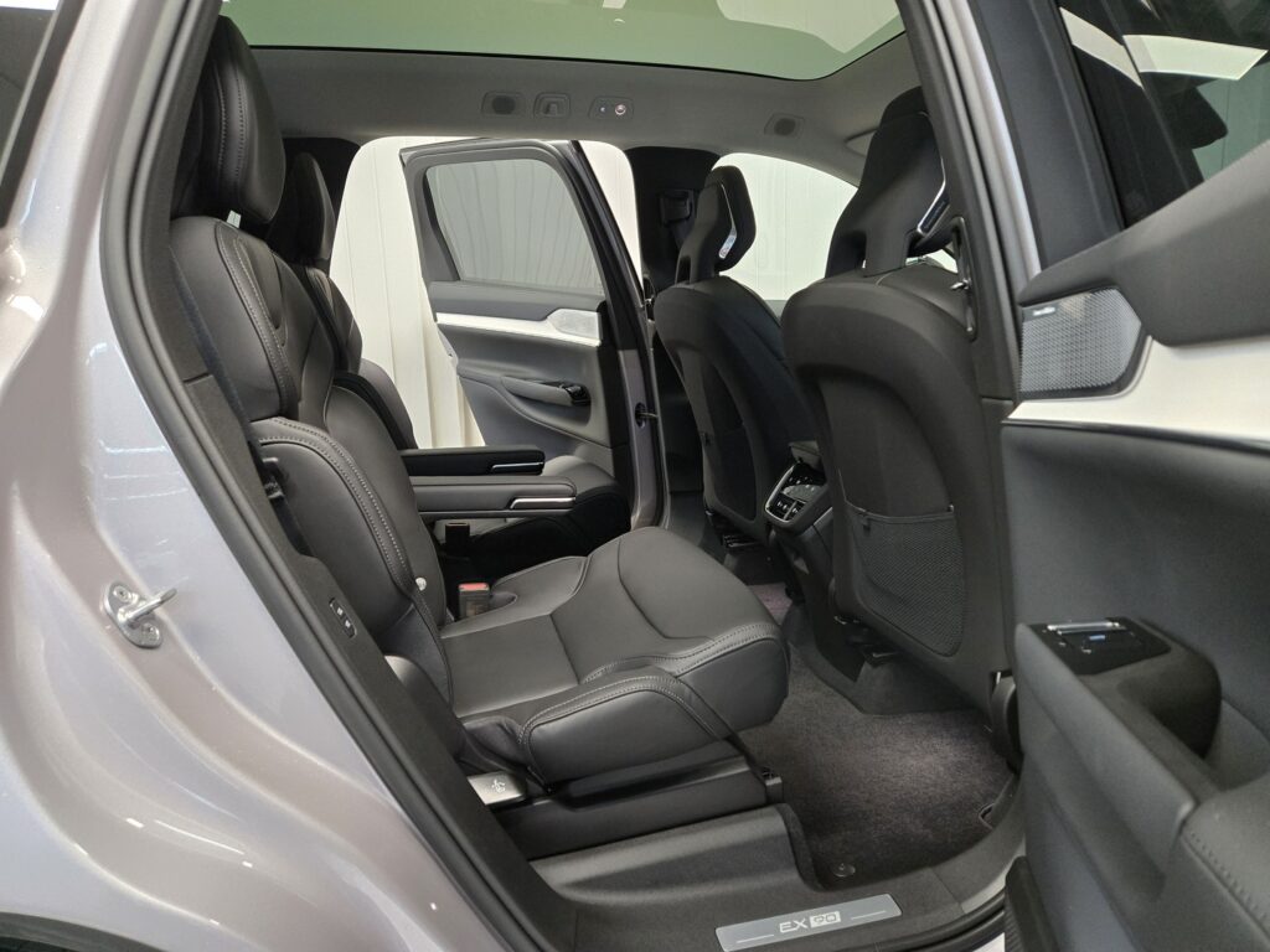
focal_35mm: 23
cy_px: 476
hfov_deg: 73.9
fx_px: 844
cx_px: 635
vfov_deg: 58.9
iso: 800
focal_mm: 5.4
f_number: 1.8
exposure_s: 1/120
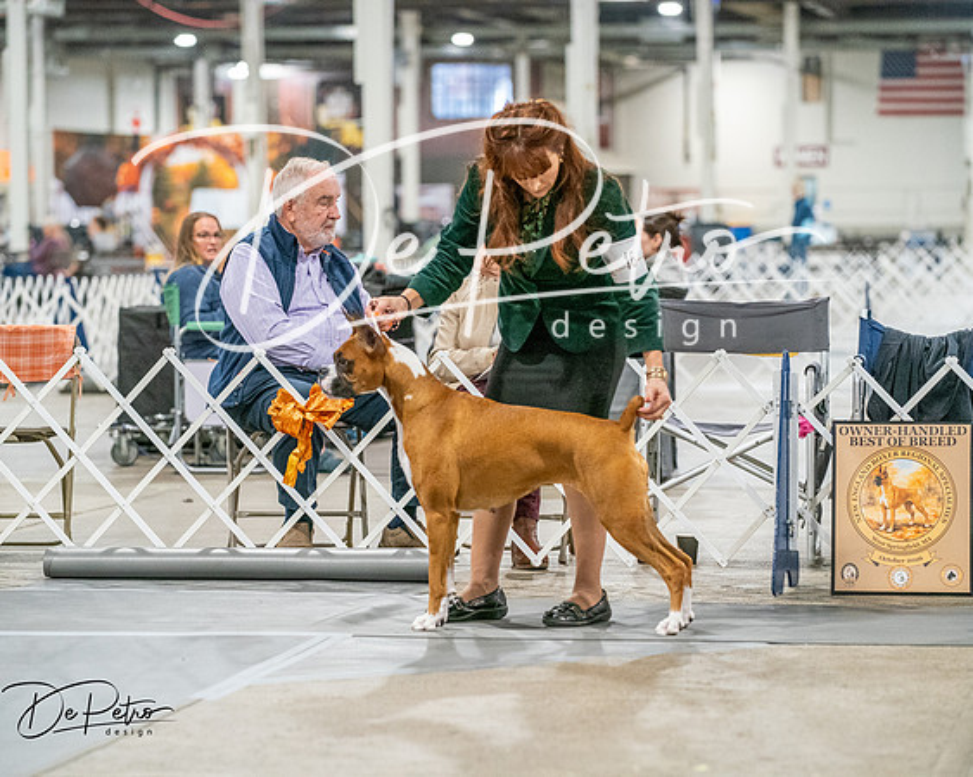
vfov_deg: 10.5
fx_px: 4247
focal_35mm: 148
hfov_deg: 13.1
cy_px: 388
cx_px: 486
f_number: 3.5
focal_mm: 131
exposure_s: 1/250
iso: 6400
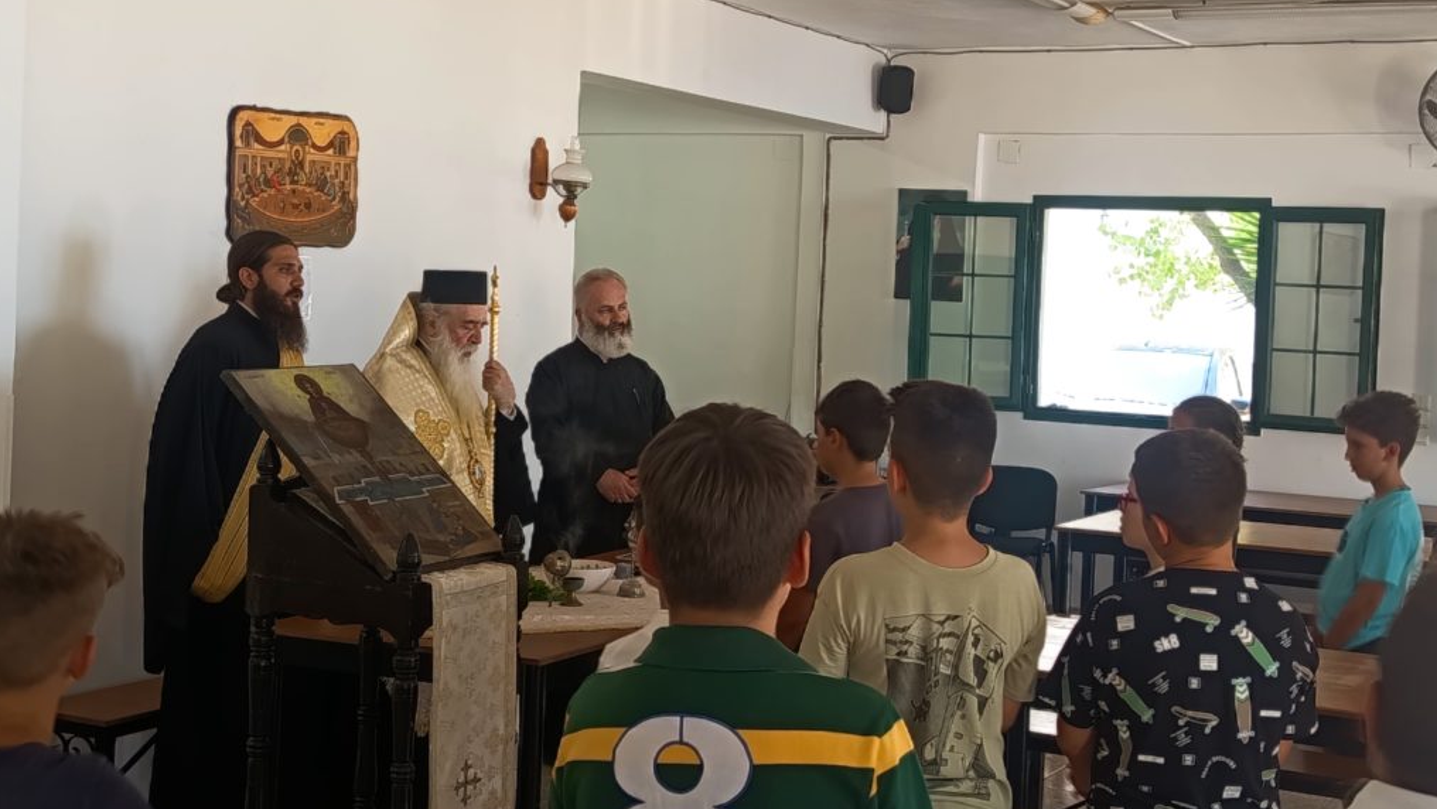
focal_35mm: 56
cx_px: 714
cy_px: 325
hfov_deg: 37.2
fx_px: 2134
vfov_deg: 21.4
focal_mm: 5.24
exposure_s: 1/50
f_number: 1.7
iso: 266
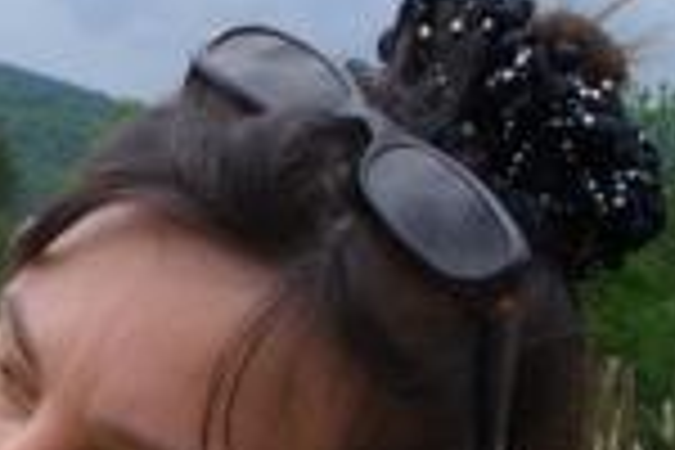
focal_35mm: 118
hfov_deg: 16.1
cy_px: 446
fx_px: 2212
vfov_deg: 11.5
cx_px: -297
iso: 50
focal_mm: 7.8
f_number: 7.4
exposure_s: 1/109
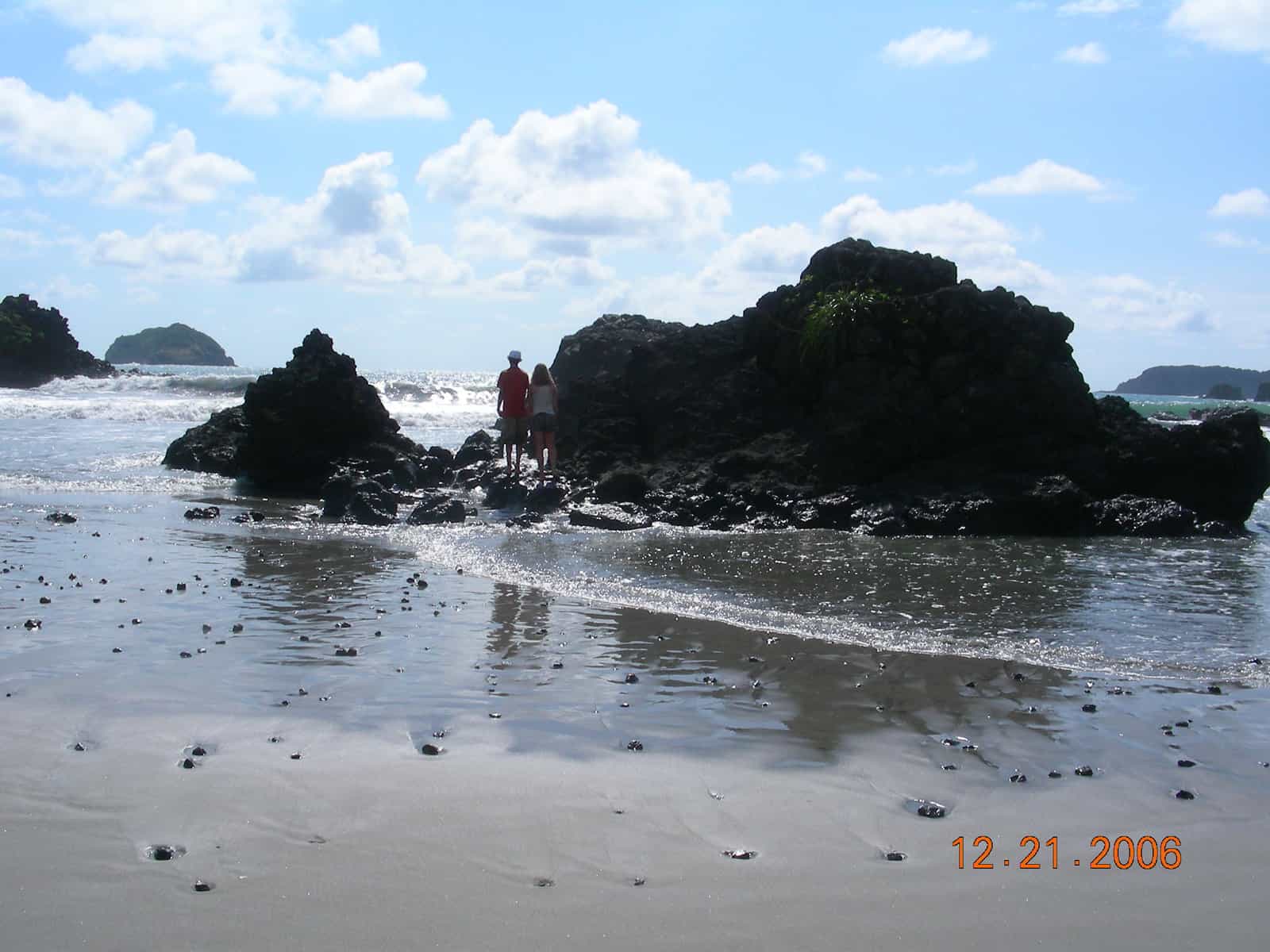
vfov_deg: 37.7
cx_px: 635
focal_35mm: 38
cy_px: 476
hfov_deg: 49.0
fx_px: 1394
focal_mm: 6.3
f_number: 6.8
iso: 50
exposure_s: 1/656
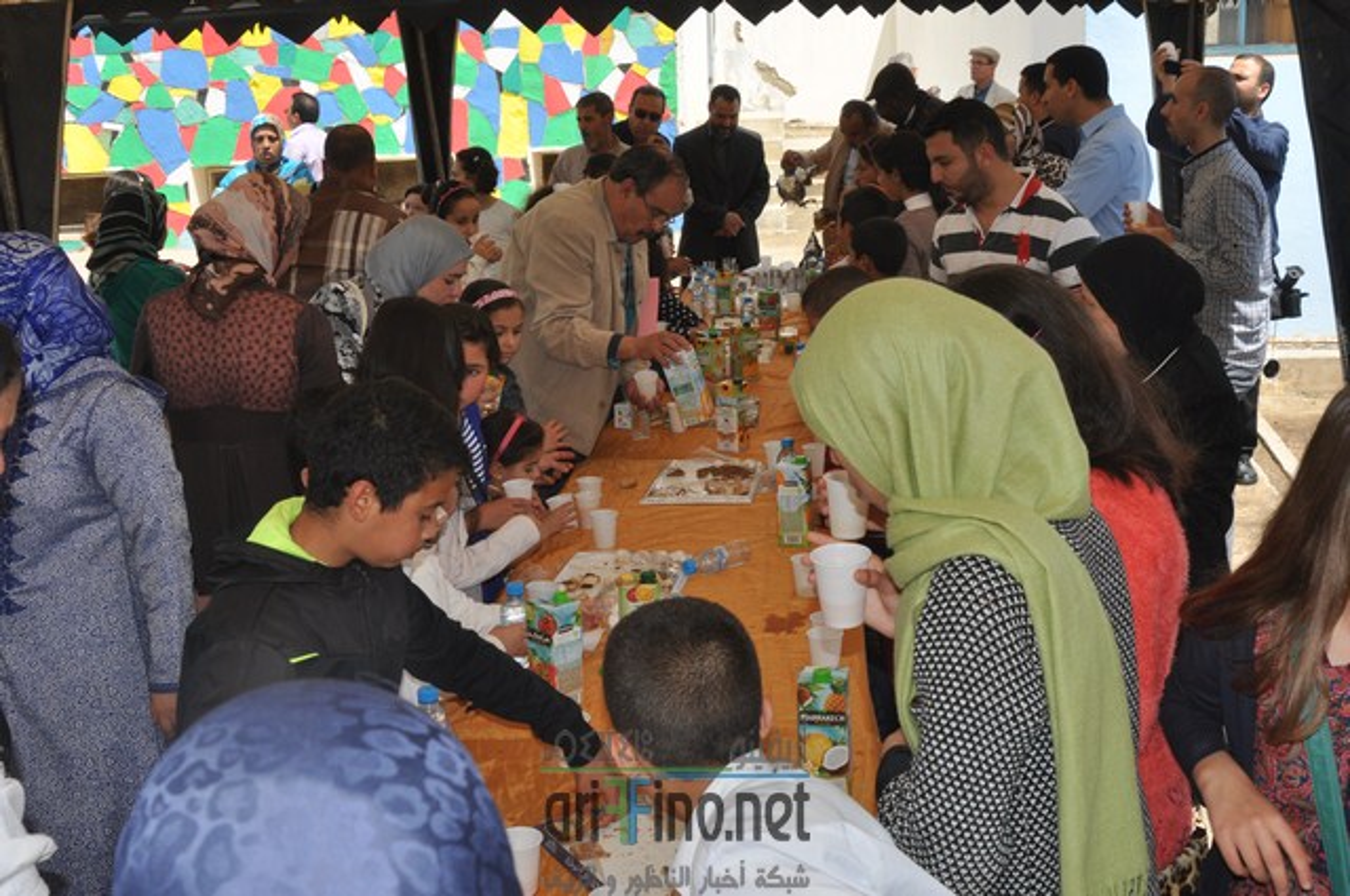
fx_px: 1573
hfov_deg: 46.5
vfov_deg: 31.8
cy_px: 448
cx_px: 675
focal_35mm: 42
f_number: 9
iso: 200
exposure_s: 1/200
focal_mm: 28
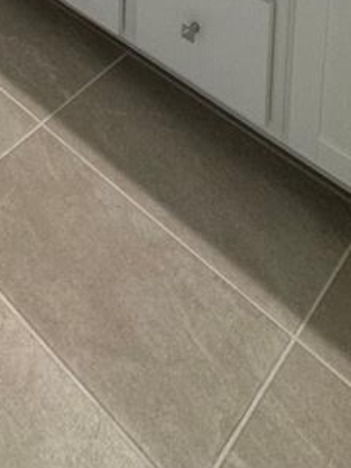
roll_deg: +1.2
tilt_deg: -10.3
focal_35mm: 56
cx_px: 42
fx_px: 757
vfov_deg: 21.6
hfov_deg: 25.4
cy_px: -379
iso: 100
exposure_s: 1/120
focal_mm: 2.22
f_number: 2.2
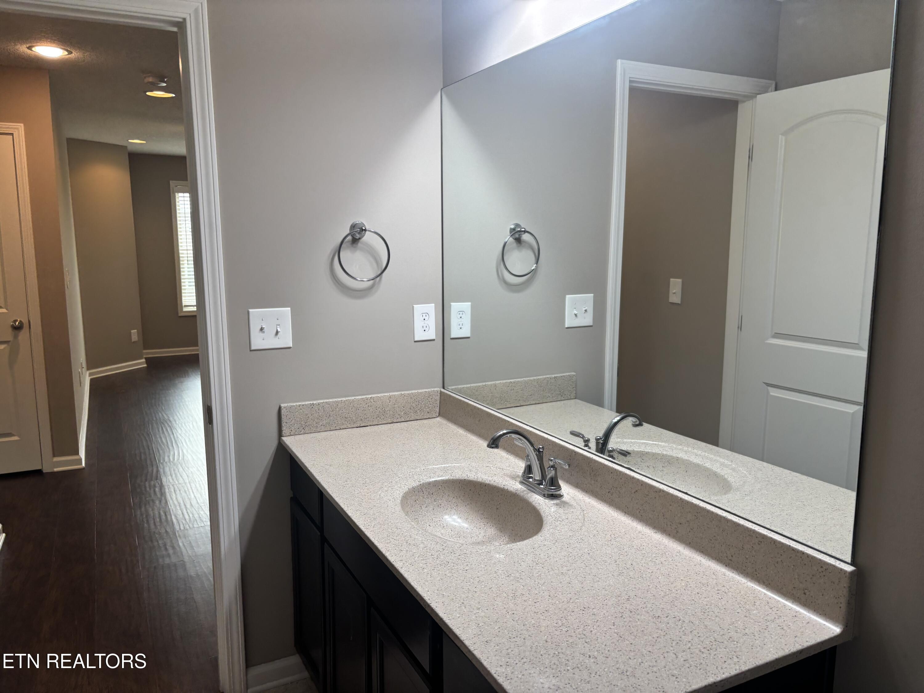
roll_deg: +0.0
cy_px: 346
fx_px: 694
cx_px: 462
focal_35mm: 26
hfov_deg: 67.3
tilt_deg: -7.2
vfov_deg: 53.1
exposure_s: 1/120
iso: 64
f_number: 1.6
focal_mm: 5.96
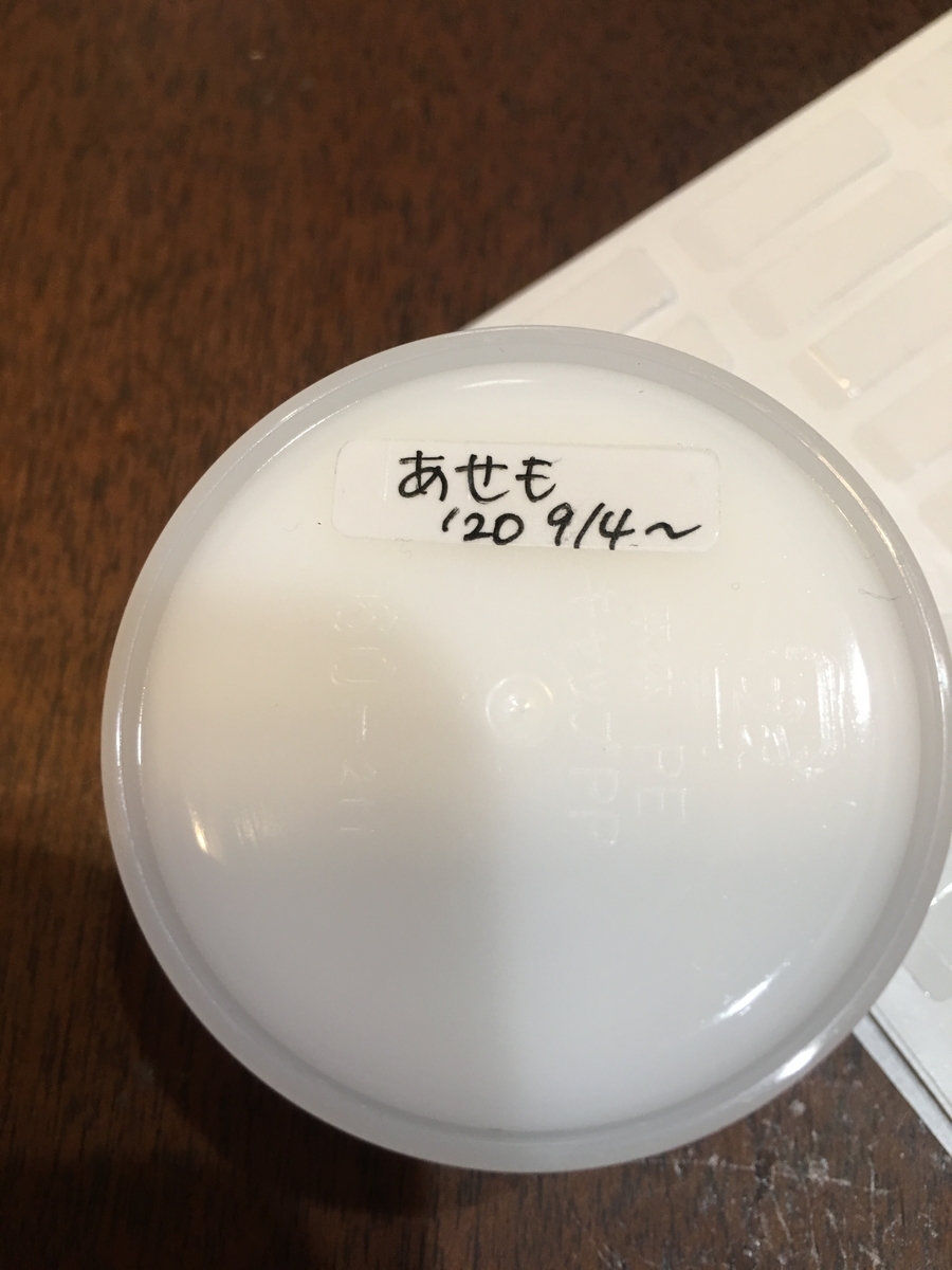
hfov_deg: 48.2
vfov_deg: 61.7
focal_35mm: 29
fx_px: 1063
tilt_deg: -72.4
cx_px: 476
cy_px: 635
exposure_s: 1/15
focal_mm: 4.15
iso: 40
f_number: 2.2
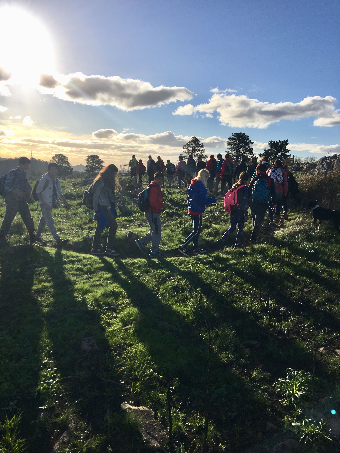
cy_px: 226
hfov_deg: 48.2
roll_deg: -8.1
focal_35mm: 29
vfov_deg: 61.7
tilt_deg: -2.1
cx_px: 170
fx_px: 380
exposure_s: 1/3077
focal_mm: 4.15
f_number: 2.2
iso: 25
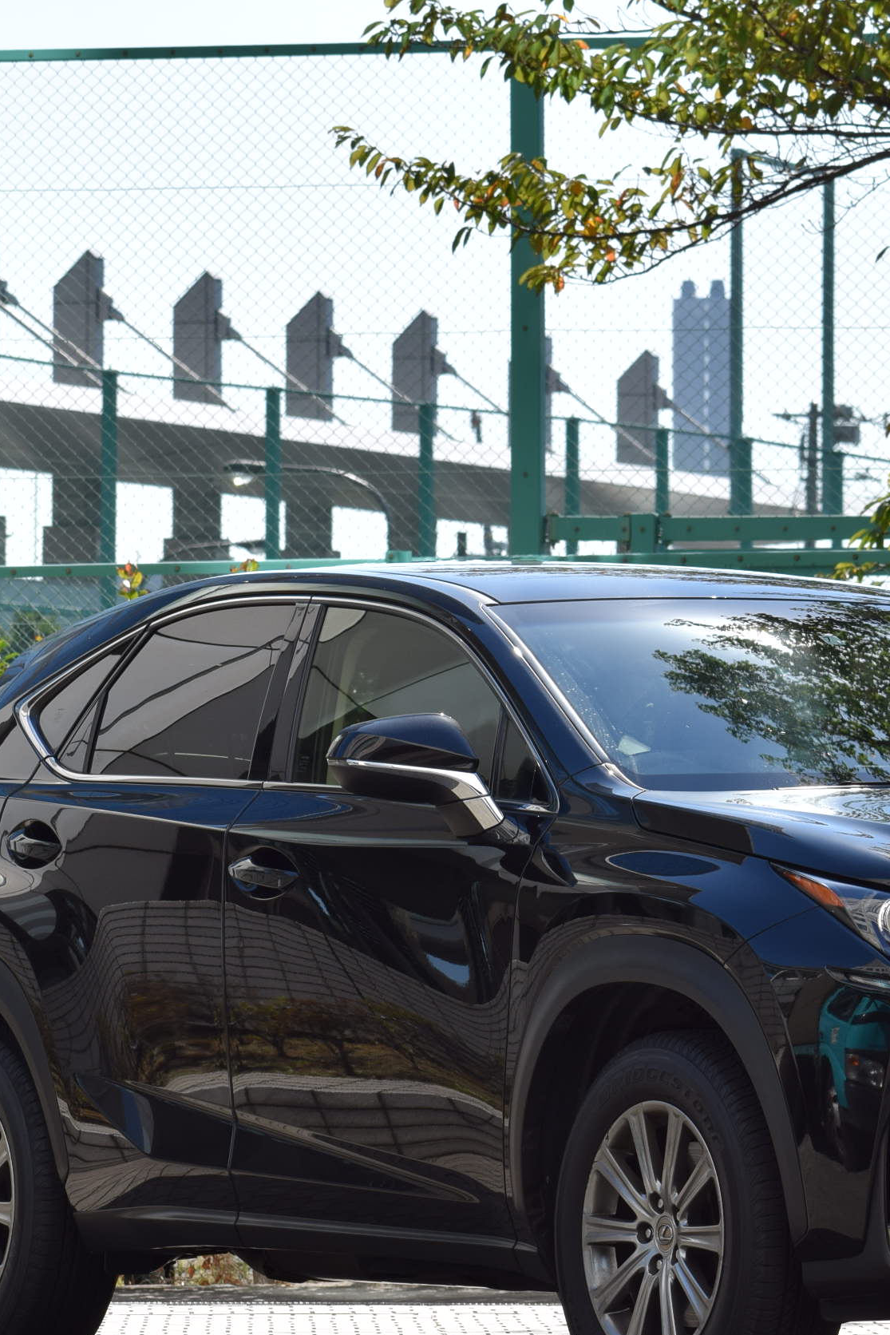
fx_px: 8564
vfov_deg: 8.9
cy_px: 740
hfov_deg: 5.9
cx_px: 680
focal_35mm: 231
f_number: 9
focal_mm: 86
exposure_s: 1/320
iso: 200
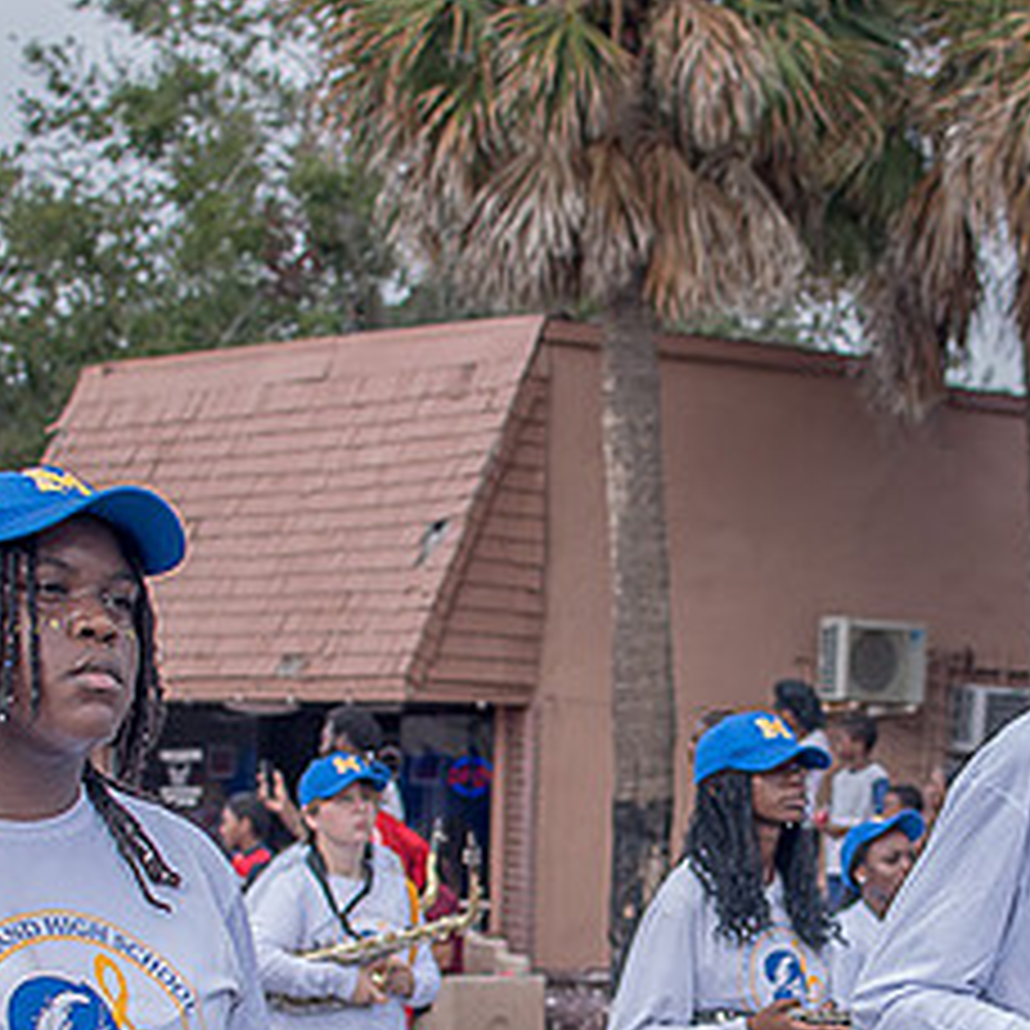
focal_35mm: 112
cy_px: 852
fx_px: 3770
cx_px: 697
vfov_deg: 15.4
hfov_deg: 15.5
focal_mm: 35
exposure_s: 1/500
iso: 100
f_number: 4
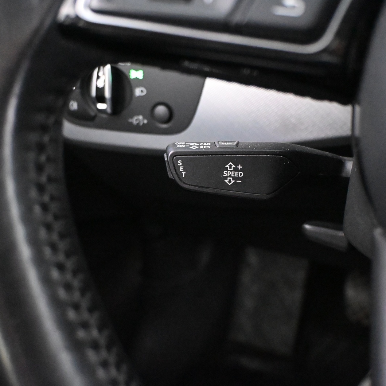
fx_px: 504
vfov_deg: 41.9
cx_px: 207
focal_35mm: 40
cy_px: 195
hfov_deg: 41.9
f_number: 3.8
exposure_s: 1/30
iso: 12800
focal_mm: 20.5
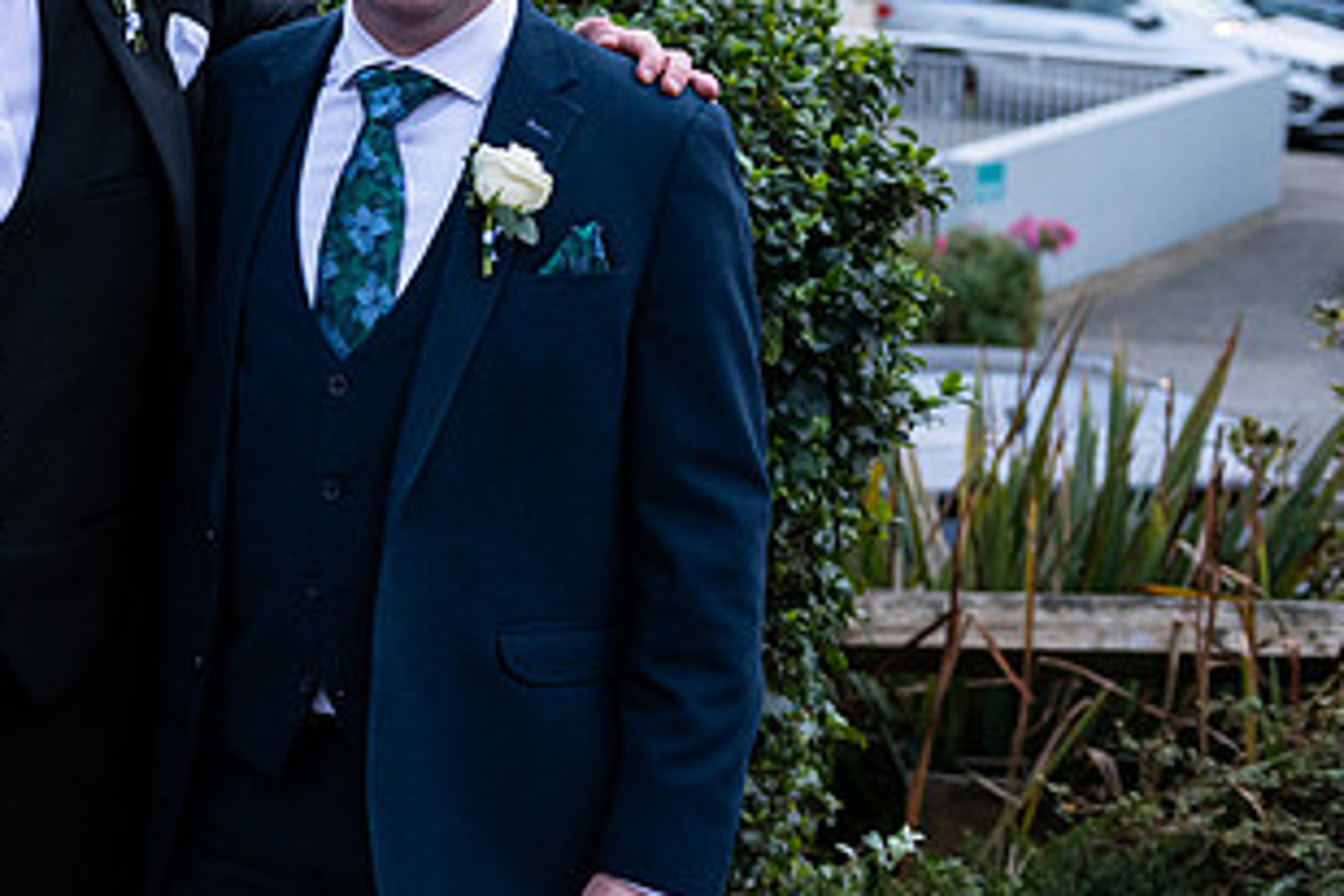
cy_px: 211
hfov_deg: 26.2
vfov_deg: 18.1
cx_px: 157
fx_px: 2800
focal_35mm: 75
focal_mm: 40
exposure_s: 1/160
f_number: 3.5
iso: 800
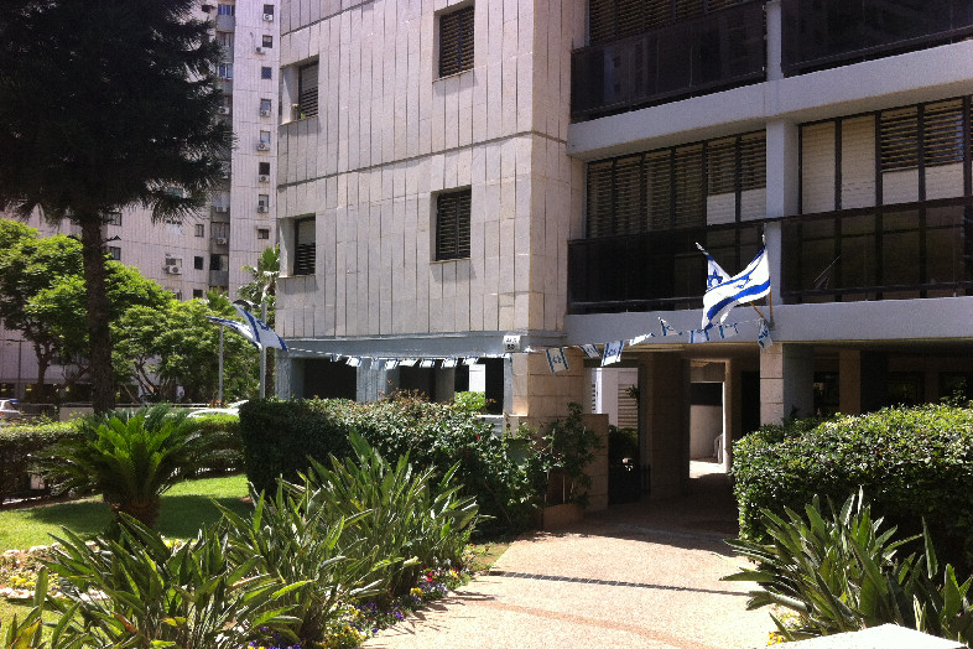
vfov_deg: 35.9
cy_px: 351
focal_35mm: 37
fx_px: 1000
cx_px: 485
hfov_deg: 51.9
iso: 80
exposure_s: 1/628
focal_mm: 3.85
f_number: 2.8
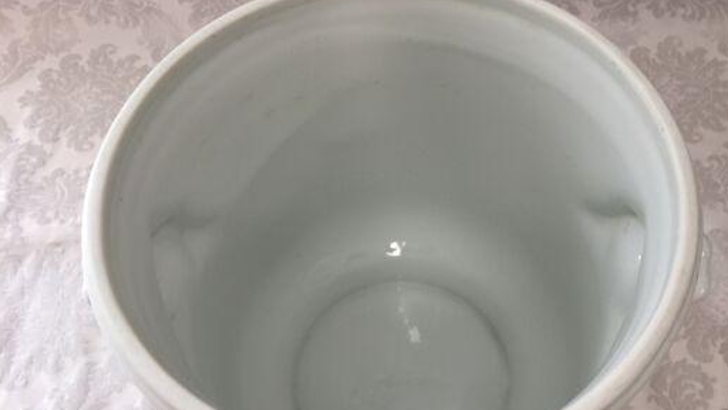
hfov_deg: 53.8
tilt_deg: -60.0
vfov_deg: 31.9
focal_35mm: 37
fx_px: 714
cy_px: 239
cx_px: 424
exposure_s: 1/50
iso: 32
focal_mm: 4.15
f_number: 2.2
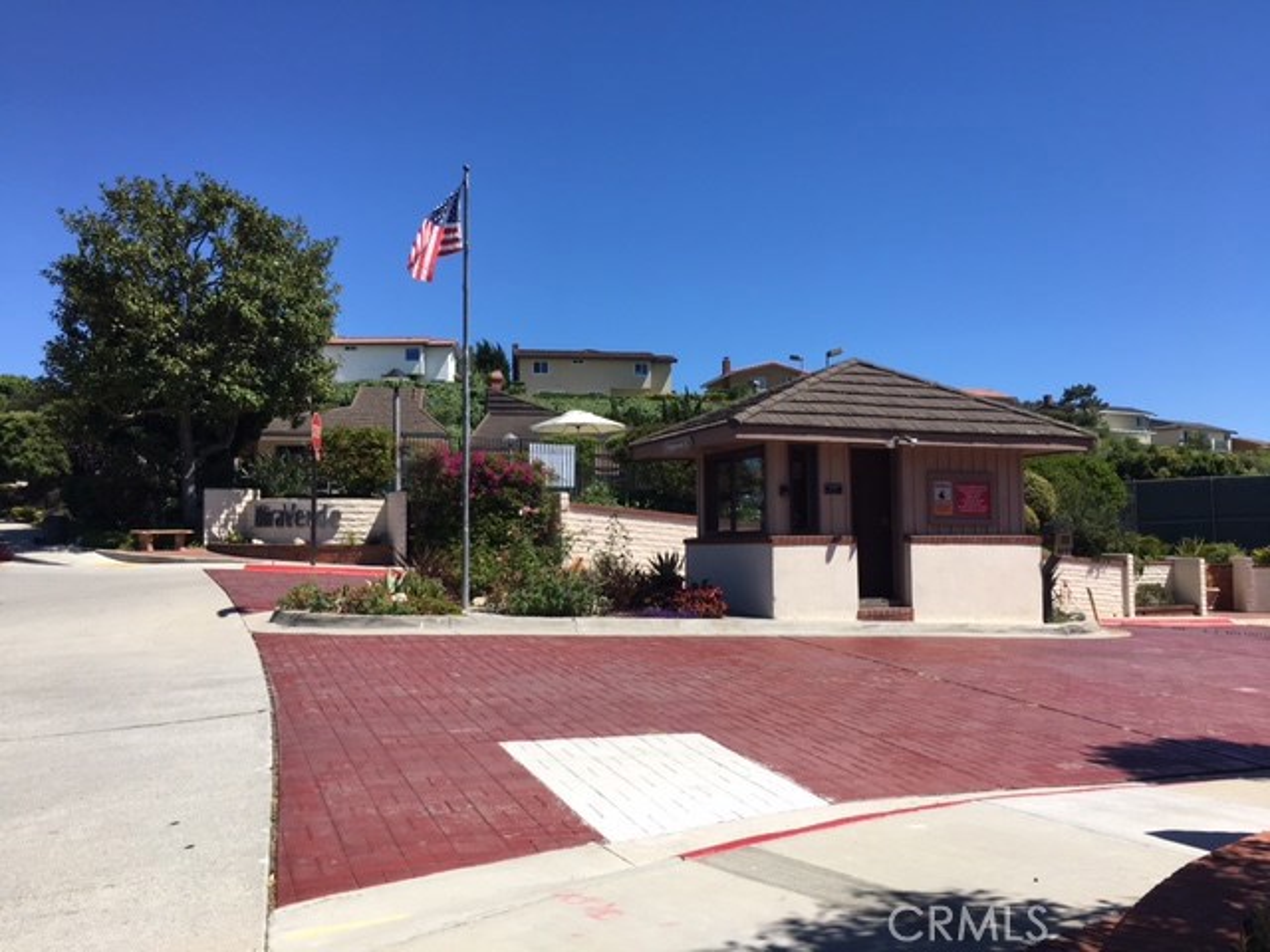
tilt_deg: +5.5
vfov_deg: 48.2
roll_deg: +1.0
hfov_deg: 61.7
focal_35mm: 29
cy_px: 476
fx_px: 1064
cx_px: 635
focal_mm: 4.15
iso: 25
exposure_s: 1/1923
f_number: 2.2
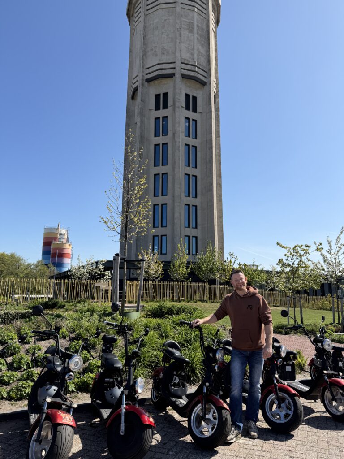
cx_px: 172
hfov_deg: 56.8
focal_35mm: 24
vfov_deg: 71.6
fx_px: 318
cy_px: 230
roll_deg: +0.6
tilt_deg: +10.2
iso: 80
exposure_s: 1/3953
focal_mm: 6.76
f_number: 1.78
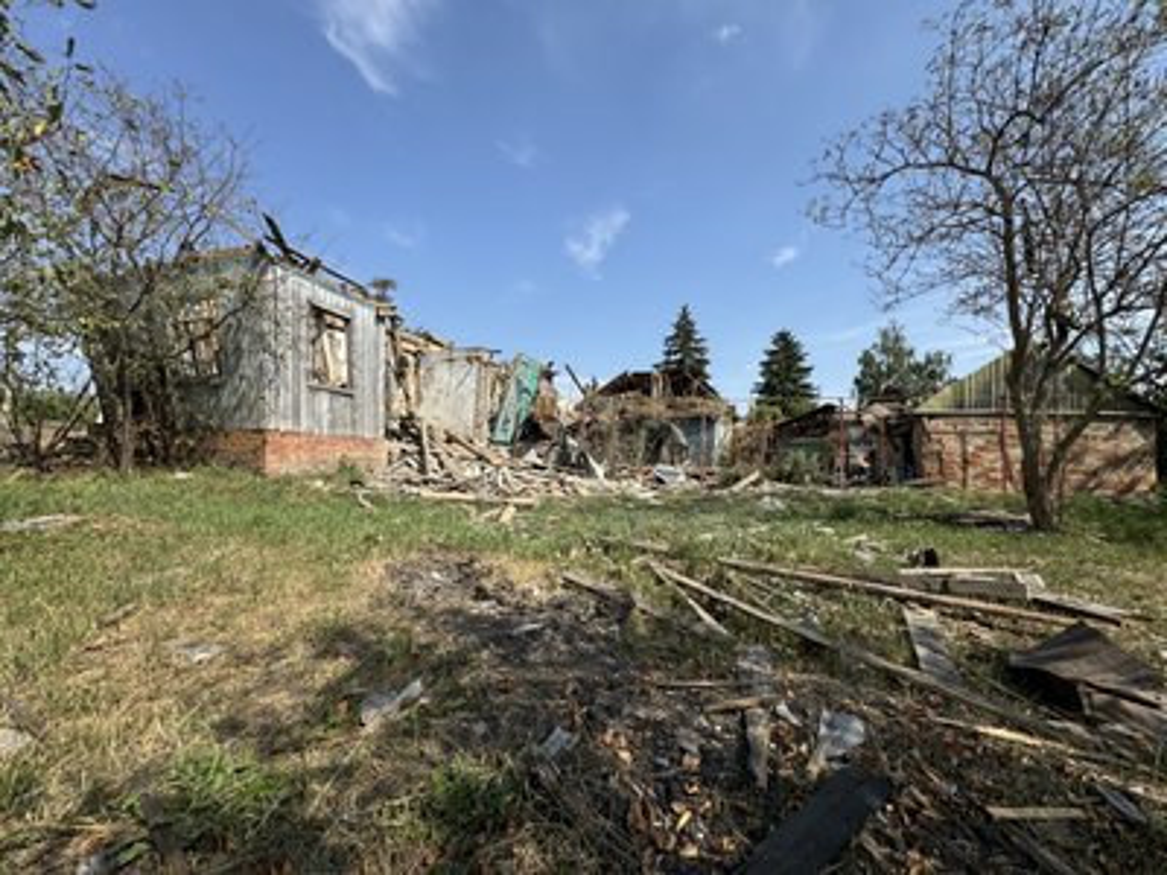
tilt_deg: +4.5
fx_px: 472
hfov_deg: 102.1
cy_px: 438
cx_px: 584
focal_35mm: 14
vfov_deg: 85.7
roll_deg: -1.2
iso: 50
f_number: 2.2
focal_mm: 2.22
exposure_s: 1/1567
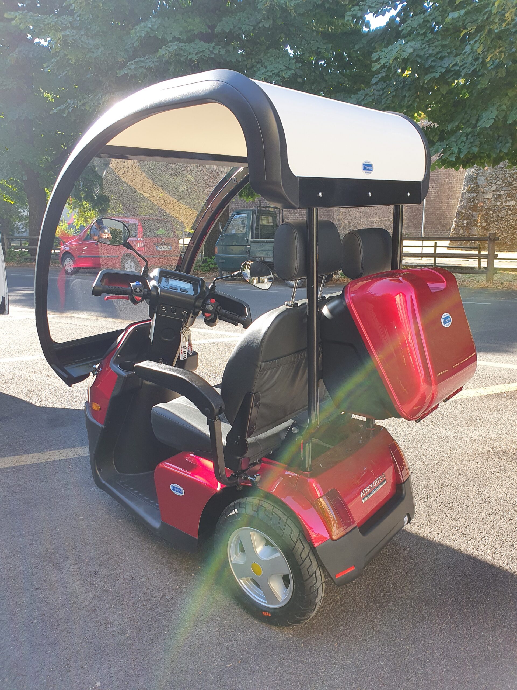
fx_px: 518
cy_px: 345
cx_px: 258
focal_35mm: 26
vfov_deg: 67.3
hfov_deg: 53.1
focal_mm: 4.3
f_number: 2.4
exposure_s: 1/212
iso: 50
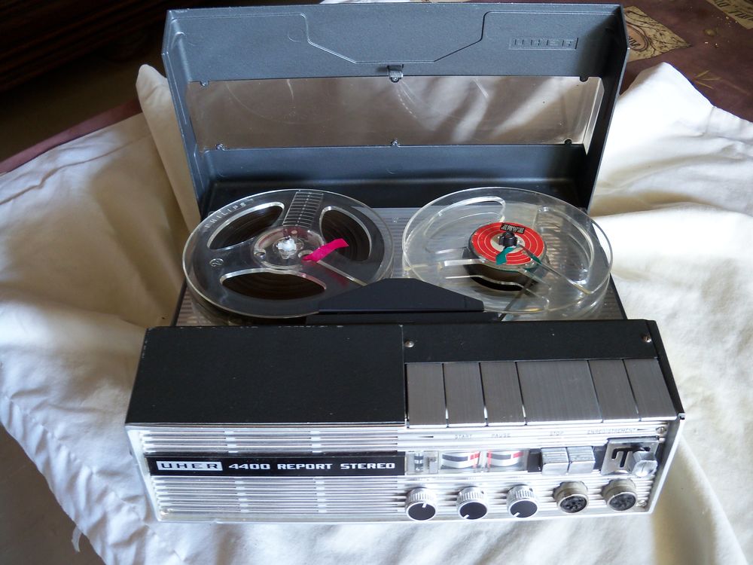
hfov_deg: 52.6
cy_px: 282
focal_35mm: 35
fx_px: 761
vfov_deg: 40.7
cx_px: 376
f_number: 3.5
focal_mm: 6.2
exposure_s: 1/4
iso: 100
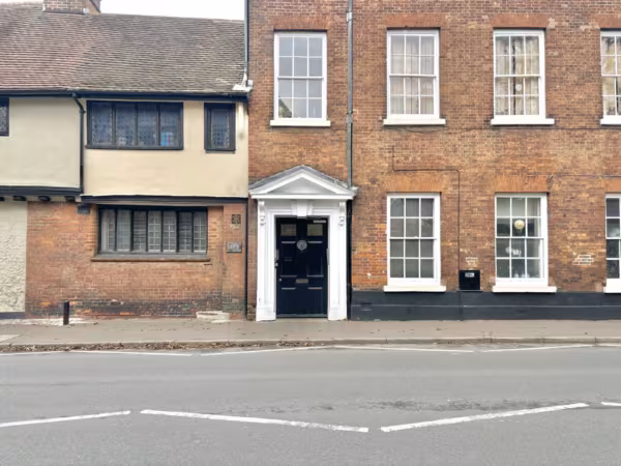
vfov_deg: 53.1
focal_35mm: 26
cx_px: 310
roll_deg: -0.4
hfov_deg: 67.3
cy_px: 233
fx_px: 466
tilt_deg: +3.1
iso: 40
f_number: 1.6
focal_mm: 5.96
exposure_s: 1/121
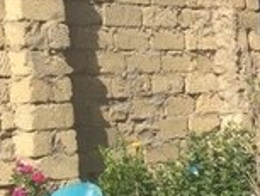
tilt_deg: -7.7
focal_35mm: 125
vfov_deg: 11.8
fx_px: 940
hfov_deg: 13.3
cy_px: 158
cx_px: 539
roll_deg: +3.7
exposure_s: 1/2053
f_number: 2.2
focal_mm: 4.15
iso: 32
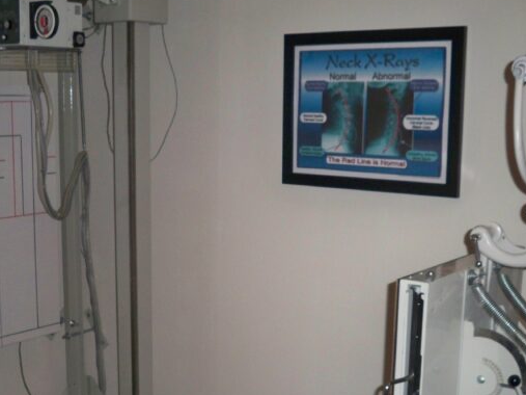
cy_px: 284
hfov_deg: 36.2
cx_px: 248
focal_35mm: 53
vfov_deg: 27.2
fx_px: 805
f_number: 3.1
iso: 200
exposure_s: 1/60
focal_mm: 6.3
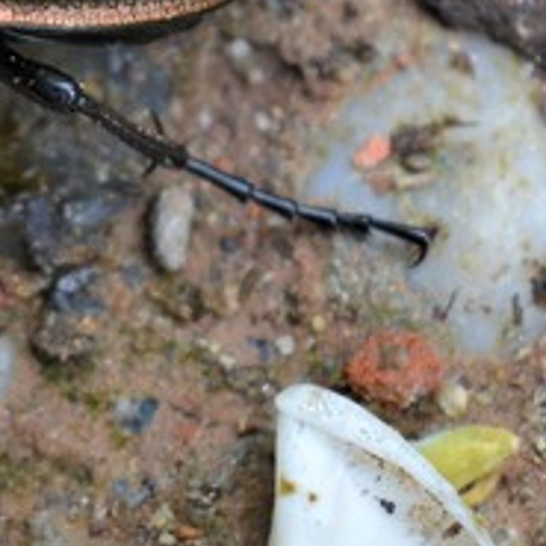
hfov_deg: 4.8
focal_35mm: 365
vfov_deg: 4.8
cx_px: -257
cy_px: -86
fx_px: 6517
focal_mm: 55
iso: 140
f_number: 5.6
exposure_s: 1/125
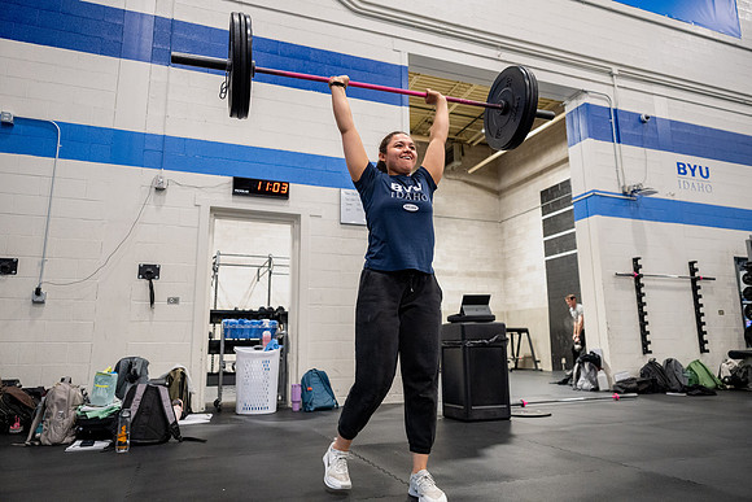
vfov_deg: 53.2
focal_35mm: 24
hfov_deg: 73.7
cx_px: 376
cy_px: 251
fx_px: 501
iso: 4000
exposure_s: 1/250
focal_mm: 24
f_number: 2.8
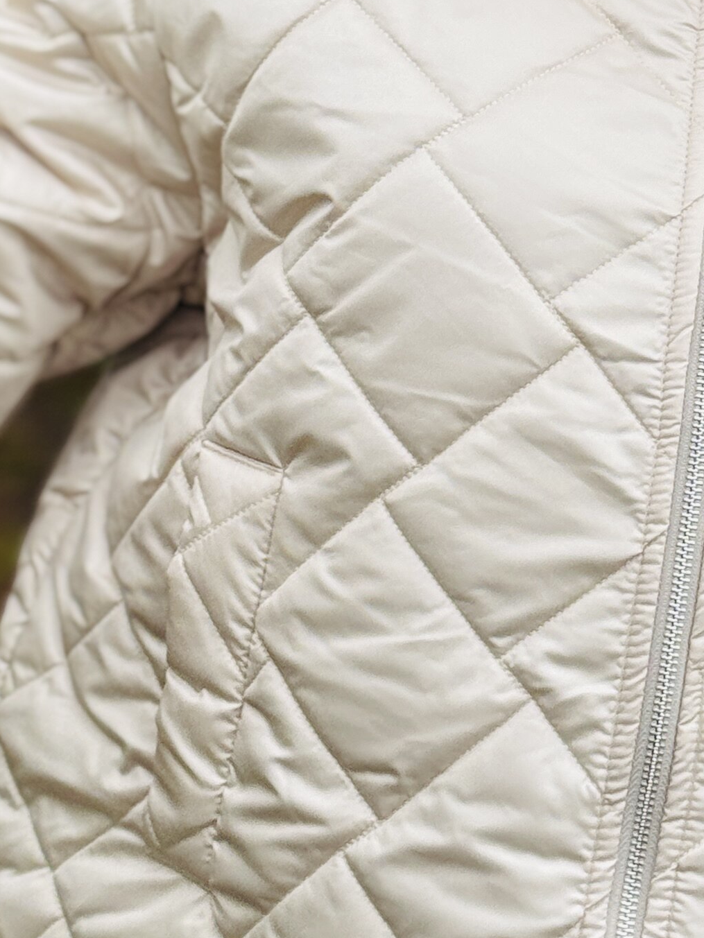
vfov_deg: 13.7
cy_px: 89
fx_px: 3877
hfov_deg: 10.4
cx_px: 536
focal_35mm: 143
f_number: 1.78
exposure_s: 1/1027
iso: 64
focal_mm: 6.76
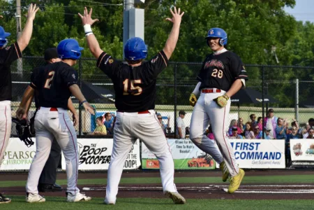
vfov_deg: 9.9
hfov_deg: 14.9
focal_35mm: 138
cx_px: 157
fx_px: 1204
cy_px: 105
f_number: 5.6
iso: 400
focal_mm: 92
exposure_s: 1/1600
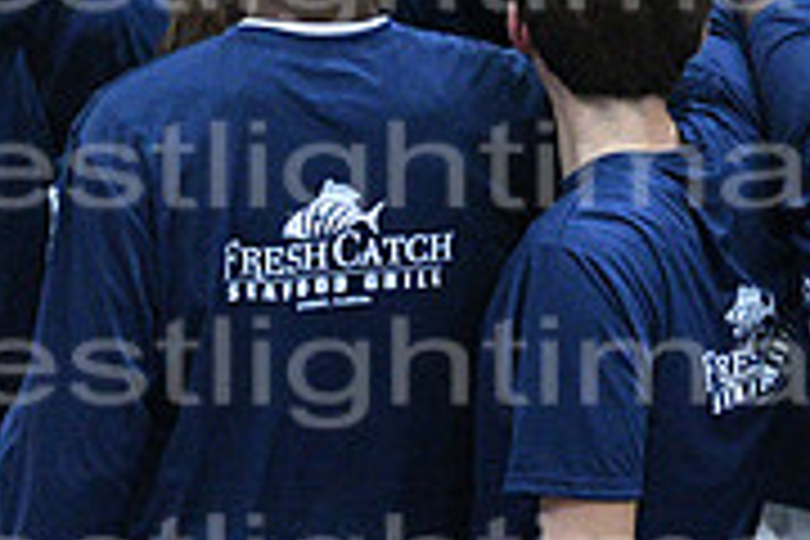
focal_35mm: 675
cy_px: -119
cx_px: 459
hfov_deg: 3.1
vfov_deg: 2.0
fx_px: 15186
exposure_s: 1/800
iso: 12800
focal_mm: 140
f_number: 3.5
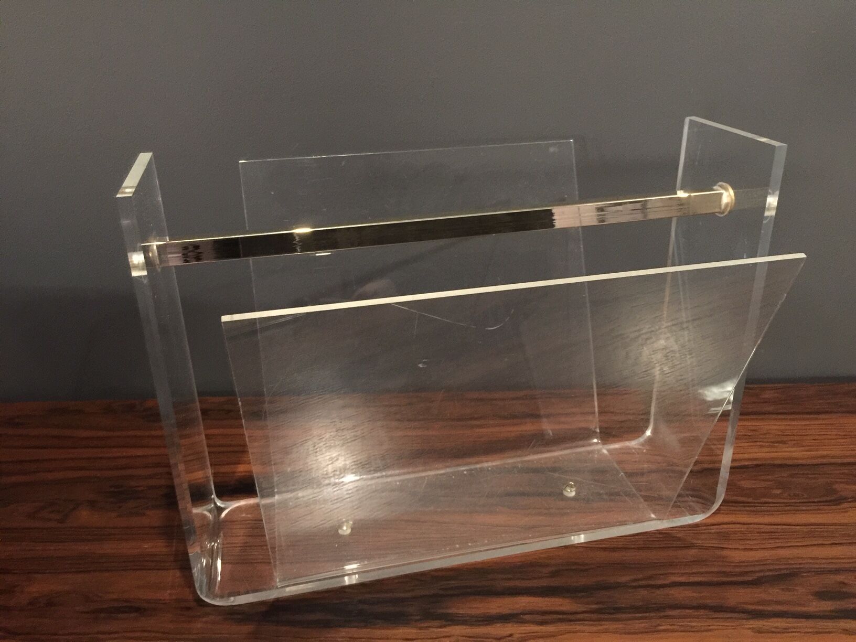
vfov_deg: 48.2
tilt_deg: -25.1
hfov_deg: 61.7
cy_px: 321
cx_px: 428
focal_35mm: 29
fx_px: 717
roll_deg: +1.4
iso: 160
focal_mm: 4.15
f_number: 2.2
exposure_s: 1/4
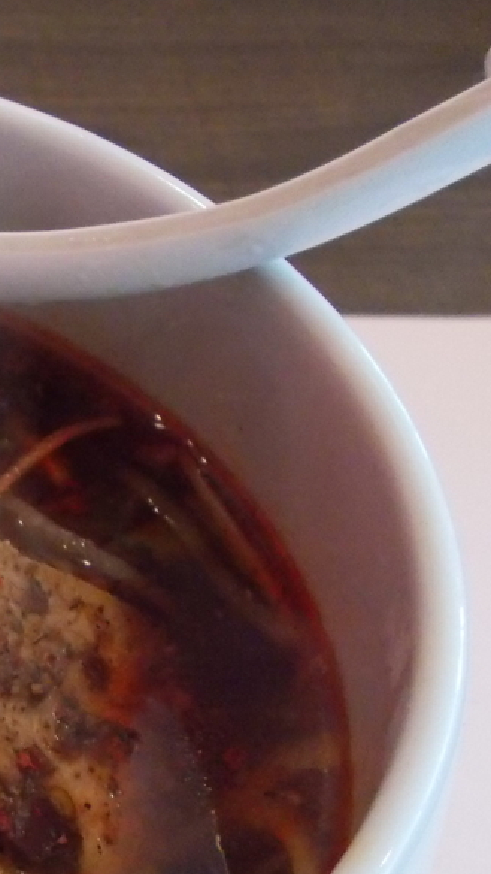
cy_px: 632
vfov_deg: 31.0
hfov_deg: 15.8
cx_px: -339
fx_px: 1551
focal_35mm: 67
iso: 800
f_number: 3.4
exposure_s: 1/40
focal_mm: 5.3
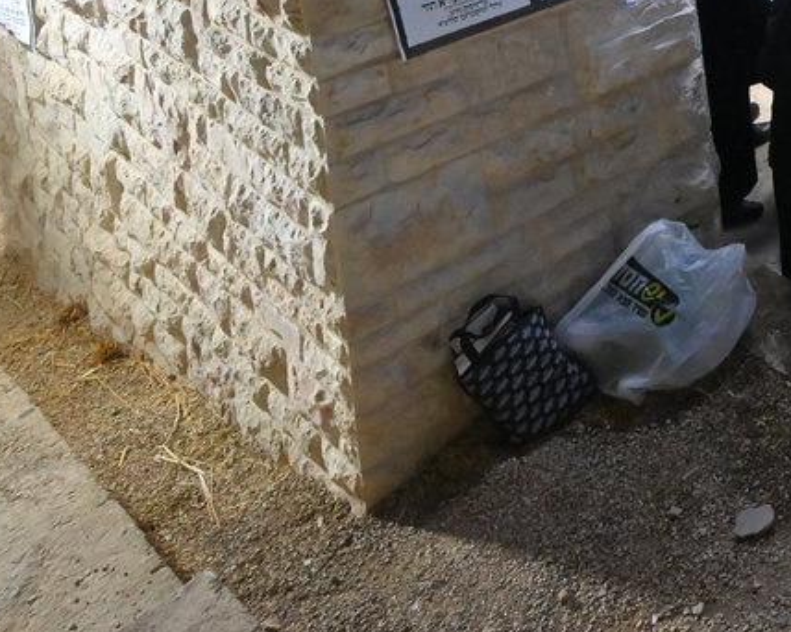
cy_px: -132
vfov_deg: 29.7
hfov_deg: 33.7
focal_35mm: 43
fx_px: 1006
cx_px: 976
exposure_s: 1/250
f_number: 5
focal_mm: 14
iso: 3200
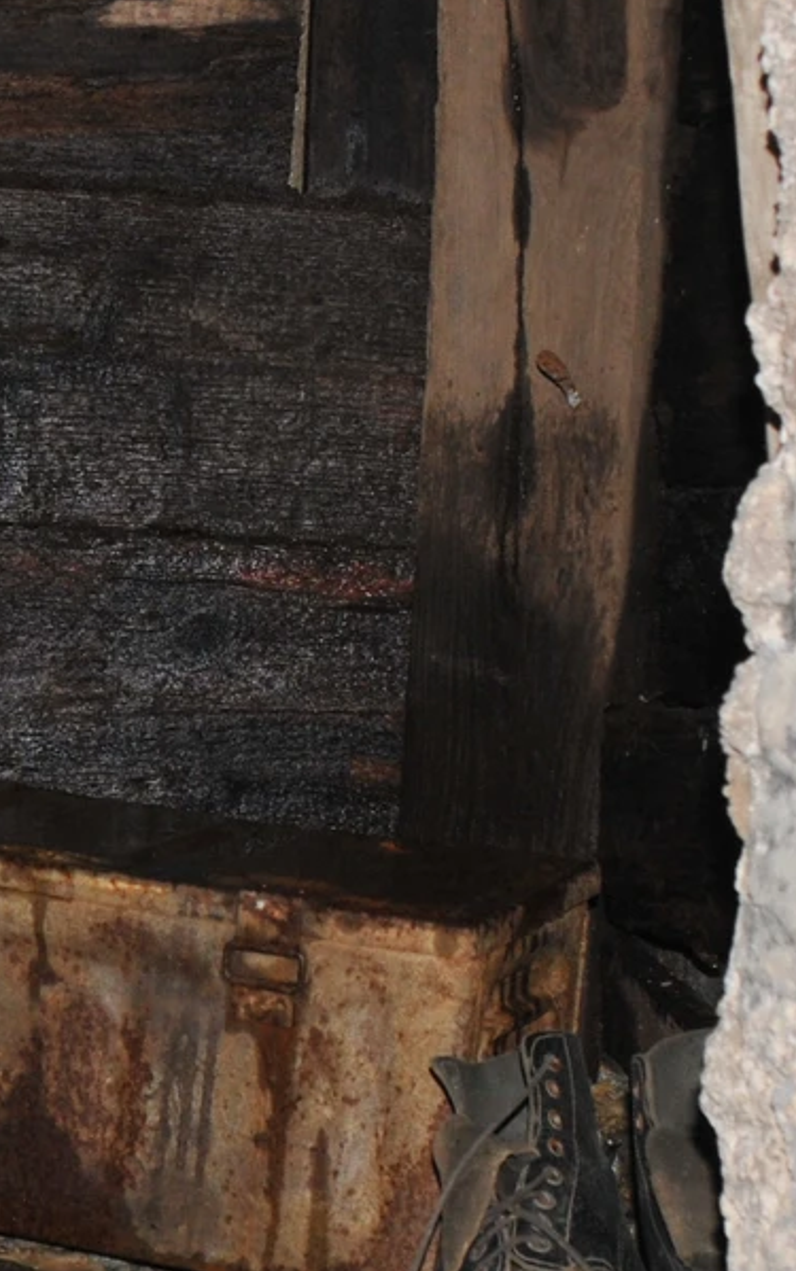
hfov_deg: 12.0
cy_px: 820
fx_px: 3709
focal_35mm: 107
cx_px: -161
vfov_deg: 19.4
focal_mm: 20
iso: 400
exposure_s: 1/60
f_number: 4
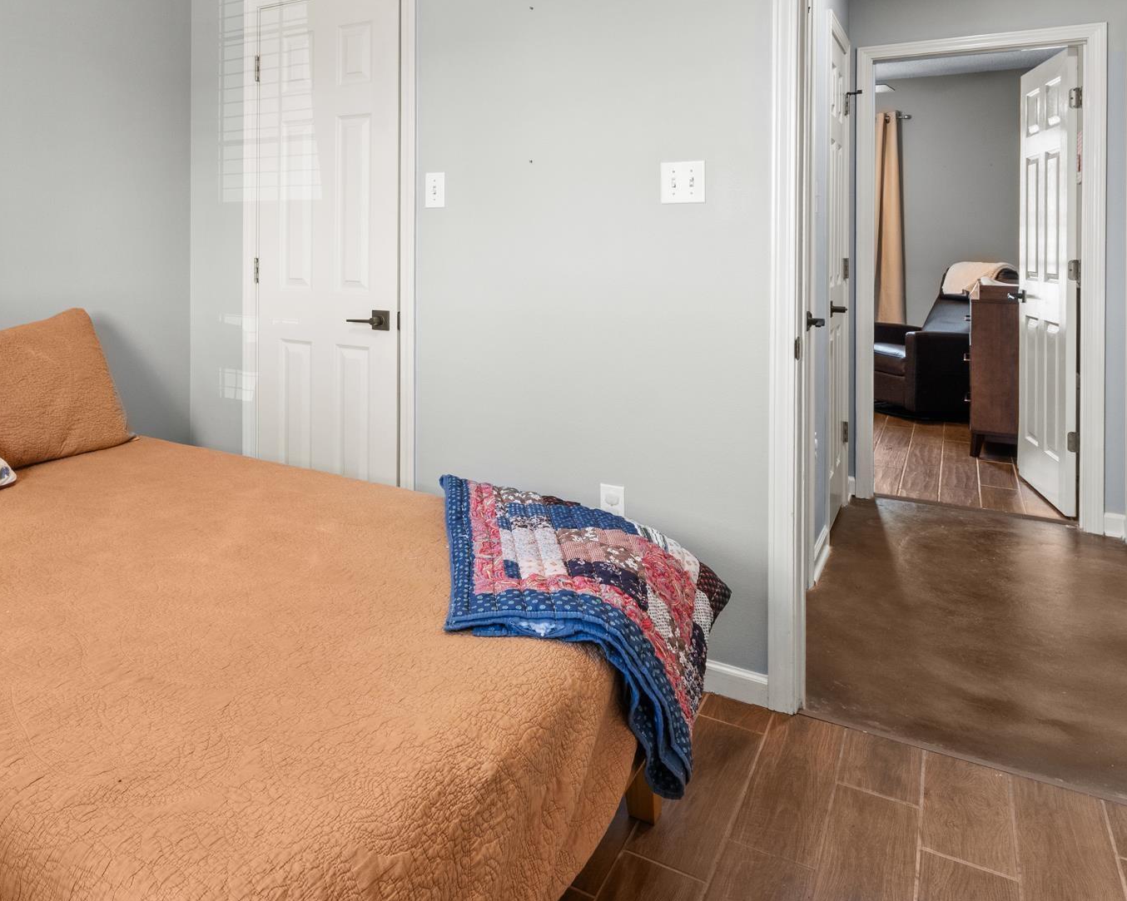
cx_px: 317
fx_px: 867
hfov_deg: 63.1
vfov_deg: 52.8
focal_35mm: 26
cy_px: 239
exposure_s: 1/1.67
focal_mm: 10
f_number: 9
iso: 200
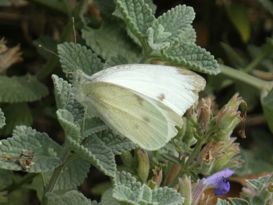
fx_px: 5655
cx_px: 136
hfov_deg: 2.8
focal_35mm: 717
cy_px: 102
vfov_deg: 2.1
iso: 125
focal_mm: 128.4
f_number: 5.6
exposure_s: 1/100
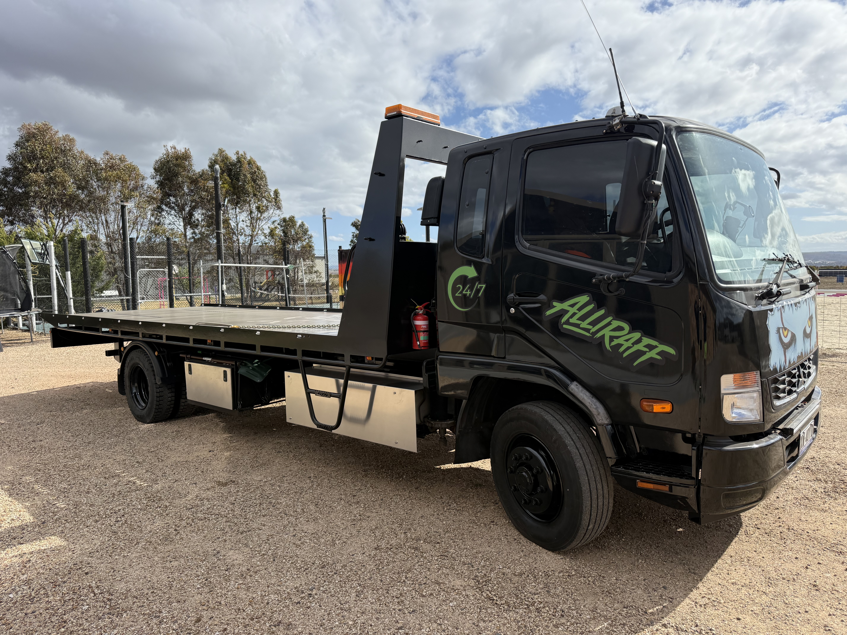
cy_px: 318
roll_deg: +0.4
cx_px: 424
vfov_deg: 56.8
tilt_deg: -4.8
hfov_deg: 71.6
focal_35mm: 24
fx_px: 587
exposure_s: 1/5319
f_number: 1.78
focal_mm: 6.76
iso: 125
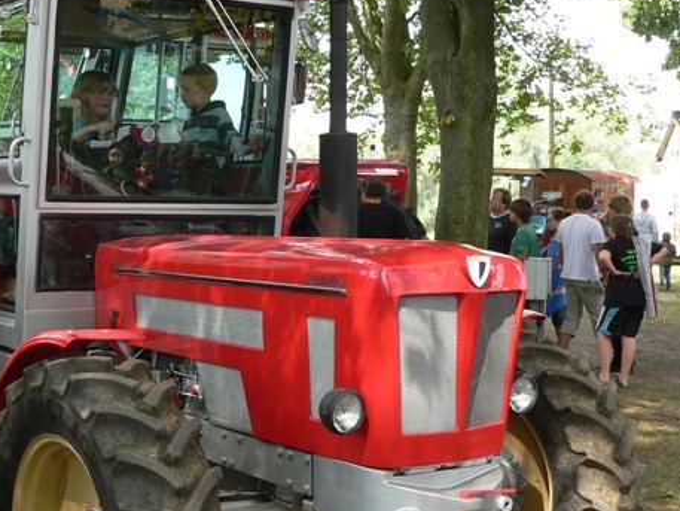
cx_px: 262
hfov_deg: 30.6
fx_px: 1238
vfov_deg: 23.3
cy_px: 305
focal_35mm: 63
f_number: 3.3
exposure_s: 1/100
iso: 80
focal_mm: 6
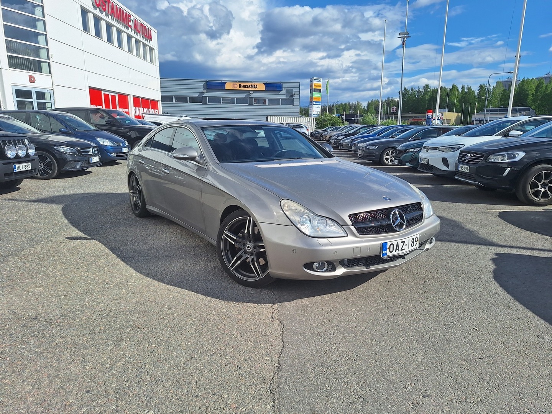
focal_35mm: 23
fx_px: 367
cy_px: 207
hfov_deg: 73.9
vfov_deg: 58.9
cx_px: 276
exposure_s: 1/5181
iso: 40
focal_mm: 5.54
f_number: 1.8
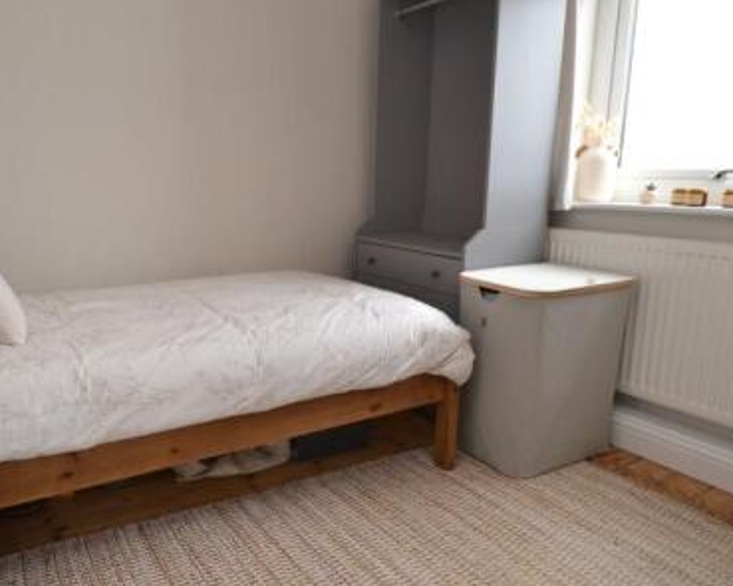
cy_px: 273
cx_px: 249
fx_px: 542
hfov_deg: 66.4
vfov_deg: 56.7
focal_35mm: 25
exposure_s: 1/80
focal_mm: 10
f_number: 4.5
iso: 400
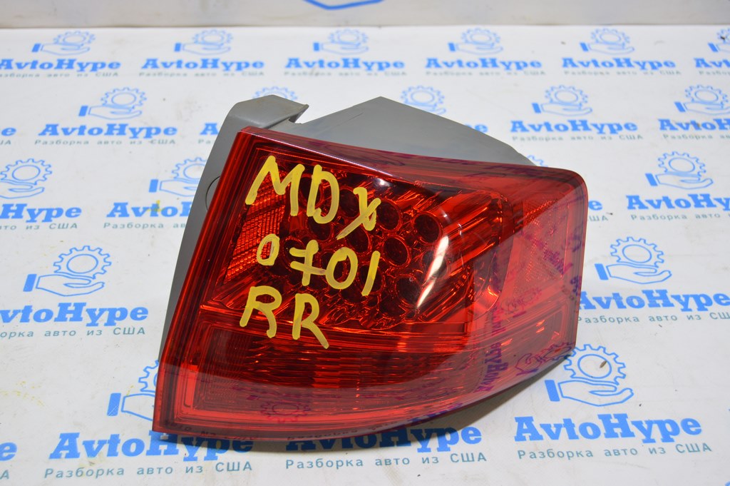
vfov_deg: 29.8
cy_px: 243
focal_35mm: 45
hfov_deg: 43.6
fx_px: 912
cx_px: 365
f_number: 5.6
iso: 400
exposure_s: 1/20
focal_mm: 30
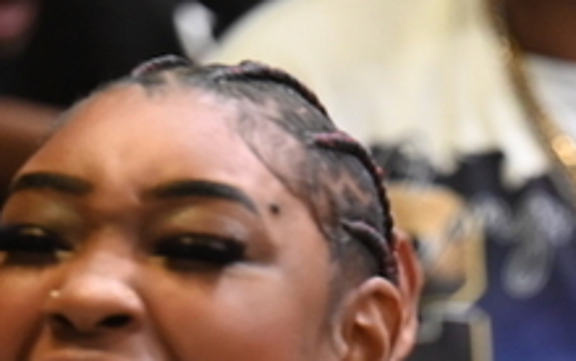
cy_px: 889
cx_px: 615
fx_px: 8926
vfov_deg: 2.3
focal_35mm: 568
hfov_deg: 3.7
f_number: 2.8
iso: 2200
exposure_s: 1/125
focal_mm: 120
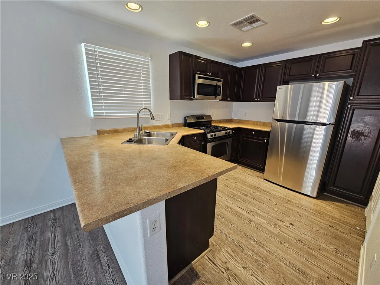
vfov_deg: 89.9
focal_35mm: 13
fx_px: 143
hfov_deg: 106.2
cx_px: 190
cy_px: 142
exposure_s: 1/60
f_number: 2.2
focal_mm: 2.2
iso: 160
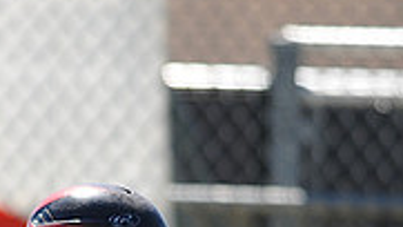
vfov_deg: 0.8
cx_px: -109
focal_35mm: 1511
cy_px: 395
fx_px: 16154
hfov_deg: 1.4
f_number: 4
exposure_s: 1/1000
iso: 200
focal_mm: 300
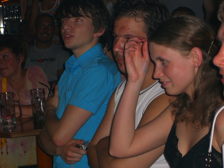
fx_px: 738
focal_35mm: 114
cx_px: 112
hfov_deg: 17.3
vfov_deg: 13.0
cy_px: 84
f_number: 5.1
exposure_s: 1/60
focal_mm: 23.7
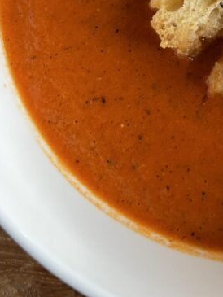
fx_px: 627
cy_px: -94
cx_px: 251
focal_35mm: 73
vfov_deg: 23.4
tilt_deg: -79.3
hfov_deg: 19.3
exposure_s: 1/60
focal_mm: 5.7
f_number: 1.5
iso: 125
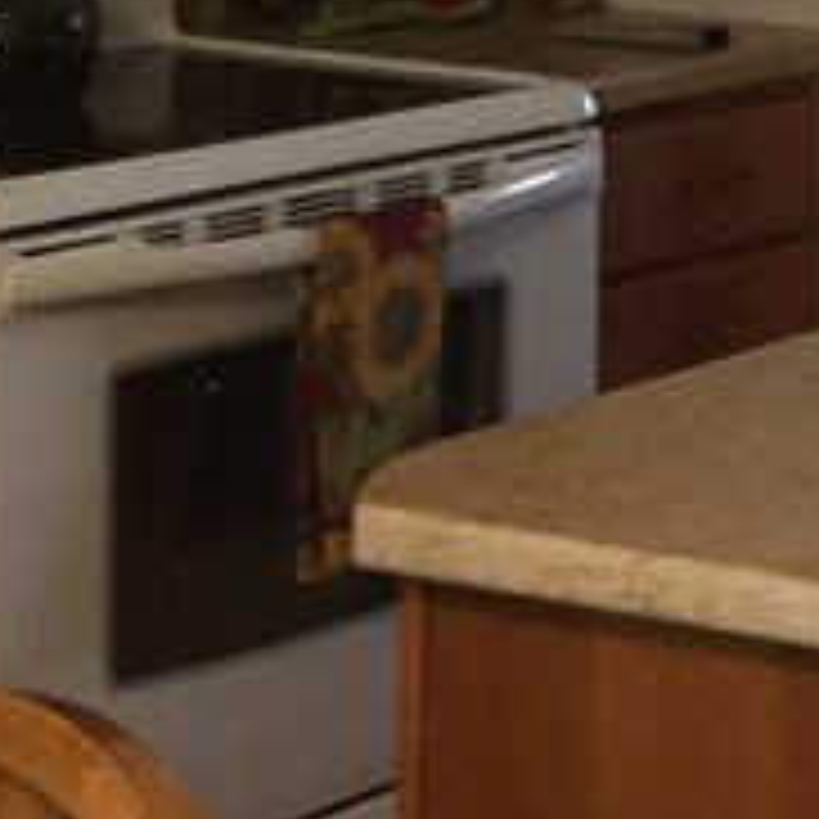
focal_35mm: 144
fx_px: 3855
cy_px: -252
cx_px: 1701
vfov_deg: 11.8
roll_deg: -1.8
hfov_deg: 10.9
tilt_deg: -3.4
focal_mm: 4.15
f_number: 2.2
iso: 125
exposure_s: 1/30
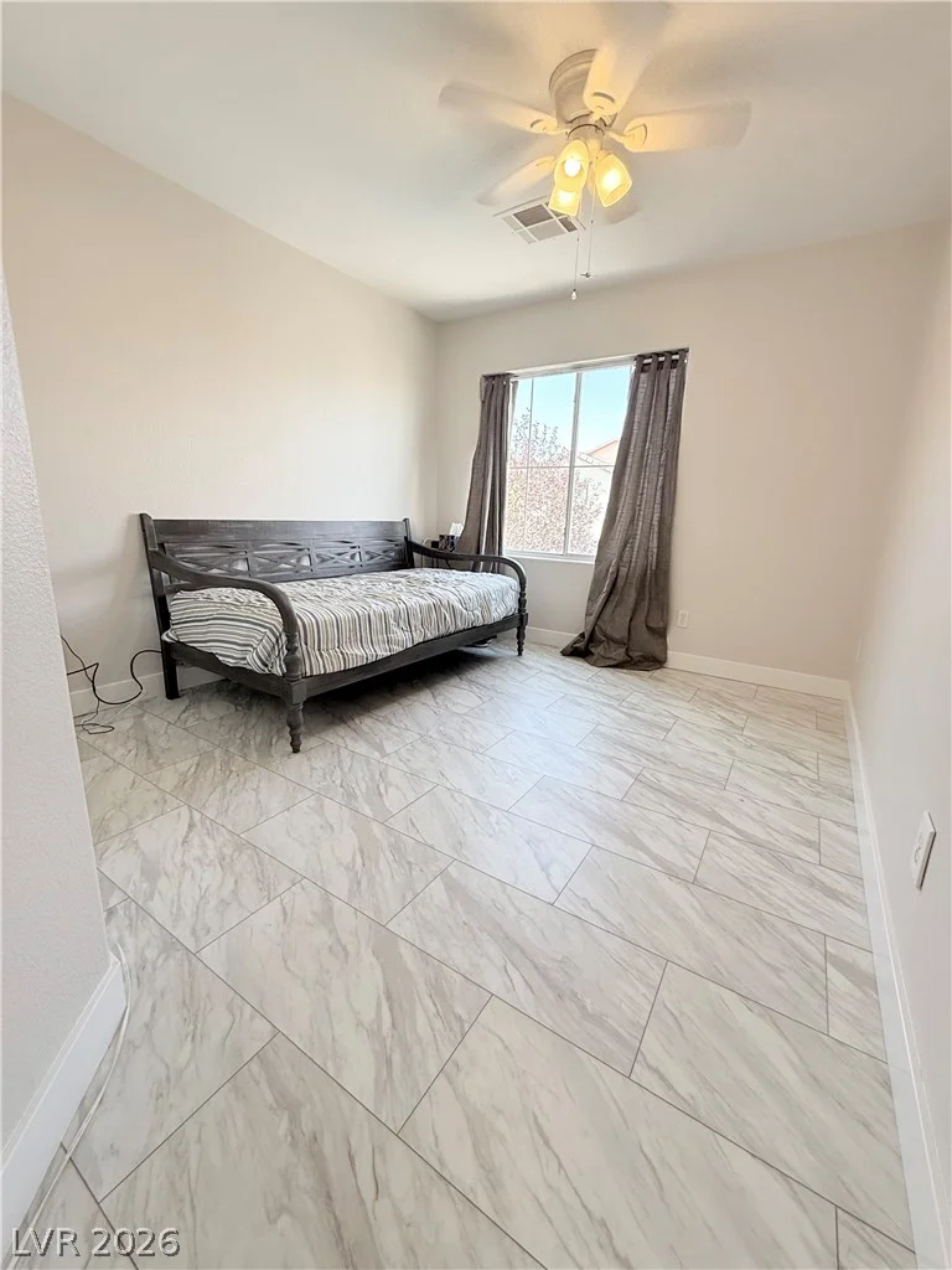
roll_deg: -1.3
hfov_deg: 85.7
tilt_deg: -12.4
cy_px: 635
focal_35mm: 14
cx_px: 476
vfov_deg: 102.1
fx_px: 513
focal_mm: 2.22
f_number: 2.2
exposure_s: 1/120
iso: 100
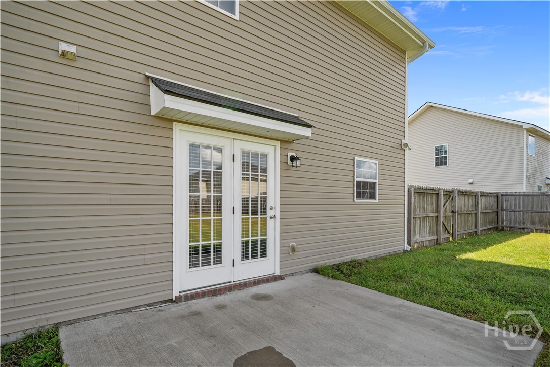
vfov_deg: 67.4
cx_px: 275
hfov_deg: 90.0
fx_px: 275
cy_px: 184
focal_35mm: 18
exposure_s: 1/320
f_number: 8
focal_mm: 18
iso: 100
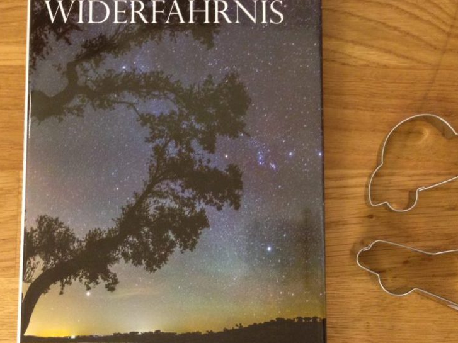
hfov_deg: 41.1
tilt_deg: -85.4
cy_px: 179
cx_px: 266
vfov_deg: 31.5
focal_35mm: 46
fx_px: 609
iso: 200
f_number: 2.4
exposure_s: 1/20
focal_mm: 4.12
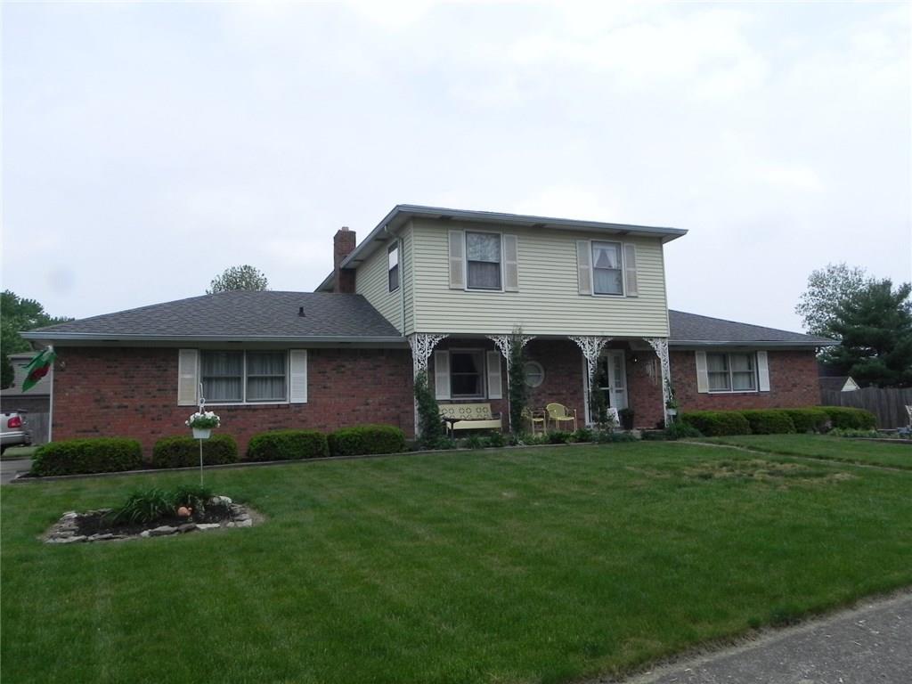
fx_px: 685
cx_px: 456
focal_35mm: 26
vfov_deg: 53.1
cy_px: 342
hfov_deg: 67.3
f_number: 7.1
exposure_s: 1/446
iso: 160
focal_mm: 4.6
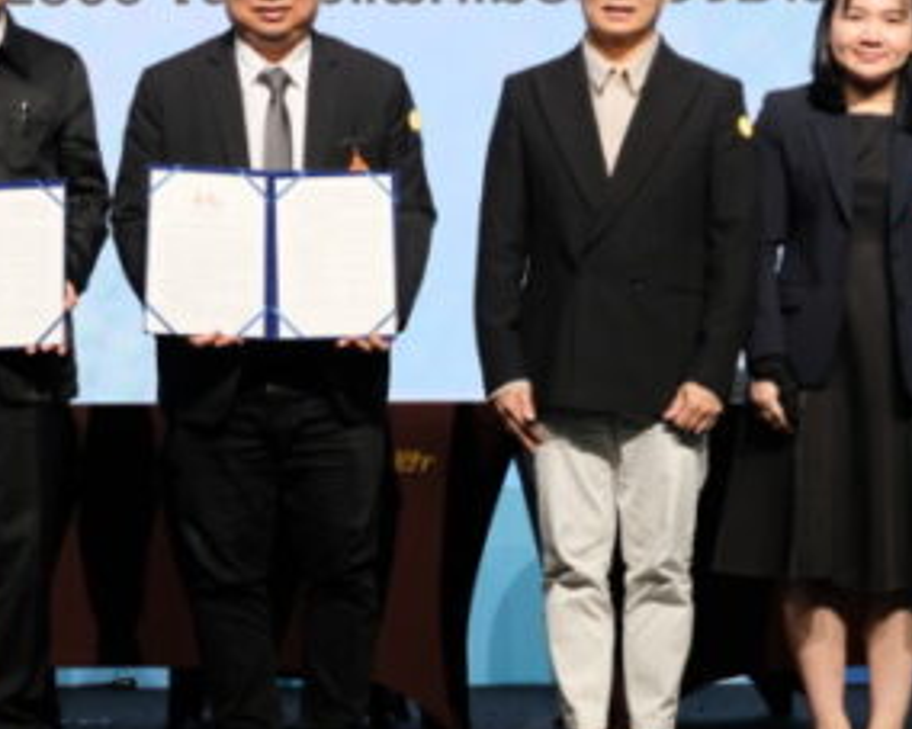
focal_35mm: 135
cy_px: 228
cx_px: 100
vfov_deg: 11.4
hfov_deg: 14.1
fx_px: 3643
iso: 800
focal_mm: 45.2
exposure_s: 1/58
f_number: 5.6
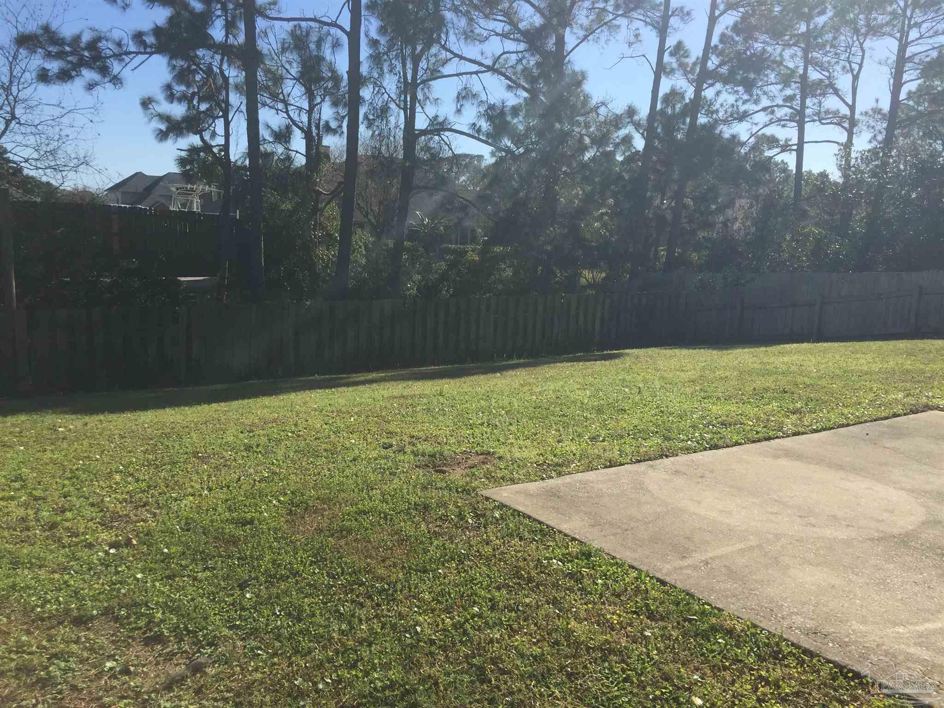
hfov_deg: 61.7
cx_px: 472
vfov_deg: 48.2
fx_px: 791
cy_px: 354
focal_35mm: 29
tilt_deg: -8.5
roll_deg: -4.4
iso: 32
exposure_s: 1/2639
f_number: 2.2
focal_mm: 4.15
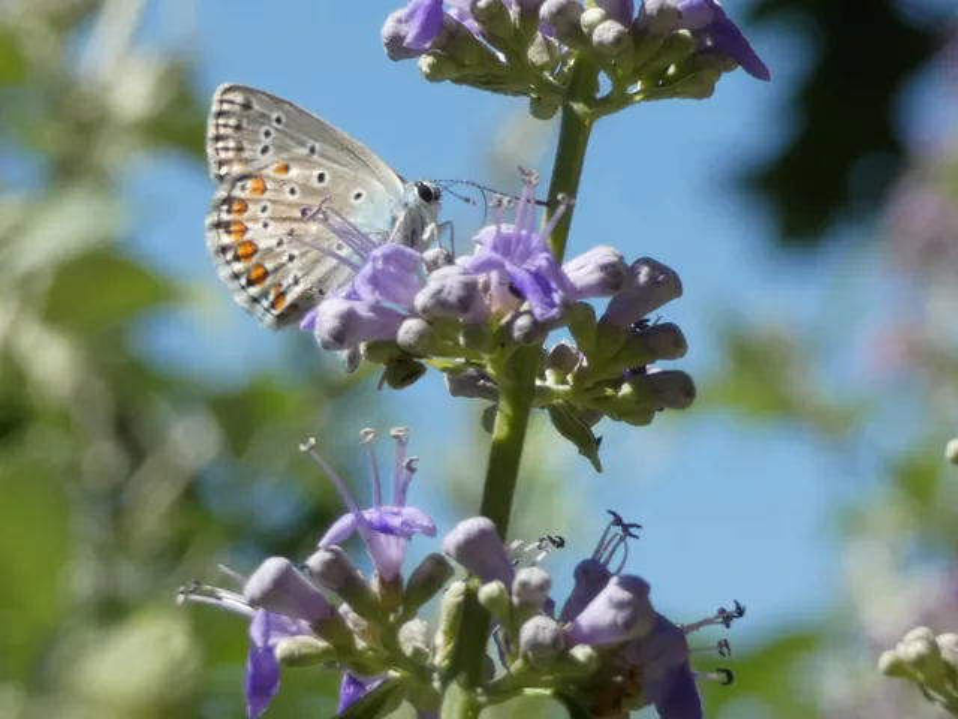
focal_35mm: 169
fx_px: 4677
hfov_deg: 11.7
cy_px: 360
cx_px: 479
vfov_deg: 8.8
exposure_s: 1/320
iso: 80
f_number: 5.5
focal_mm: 30.2
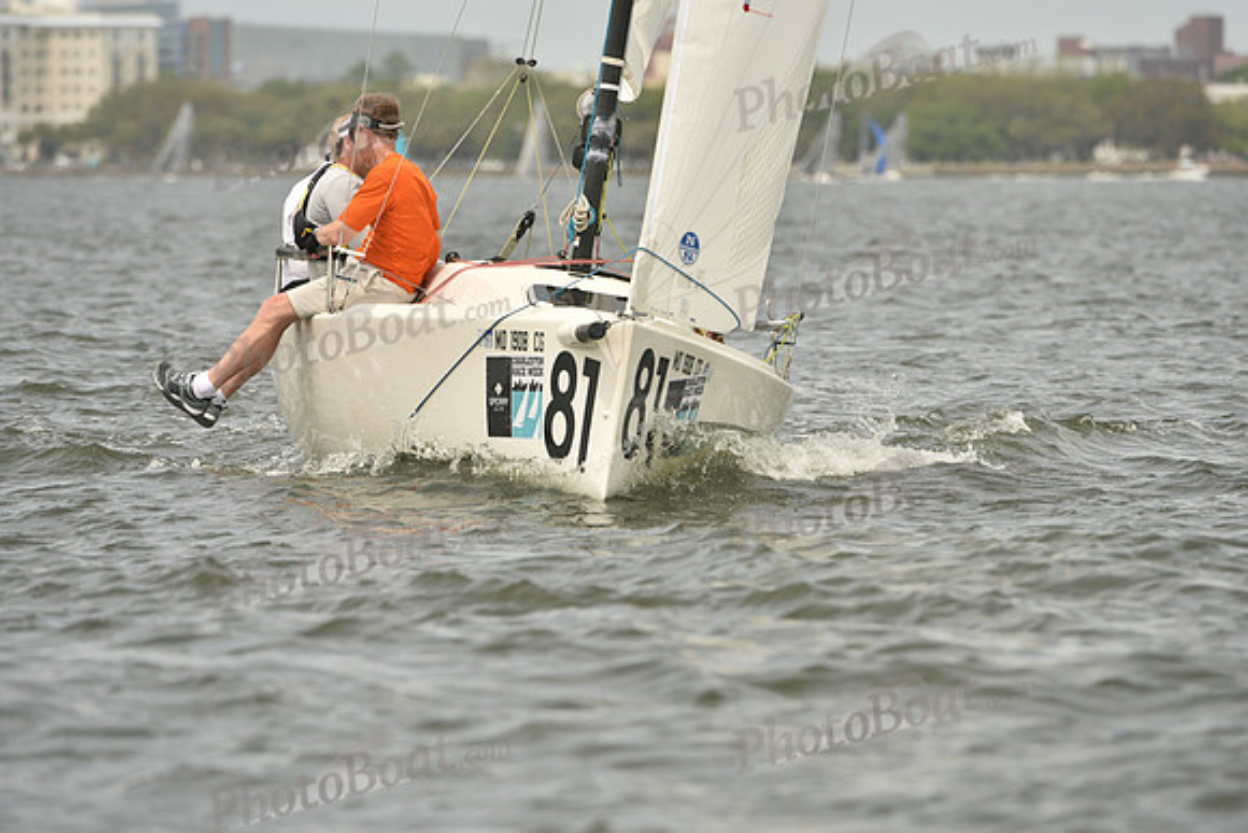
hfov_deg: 5.2
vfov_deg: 3.4
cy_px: 416
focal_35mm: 400
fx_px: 13869
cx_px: 624
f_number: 7.1
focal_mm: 400
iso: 320
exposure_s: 1/1250
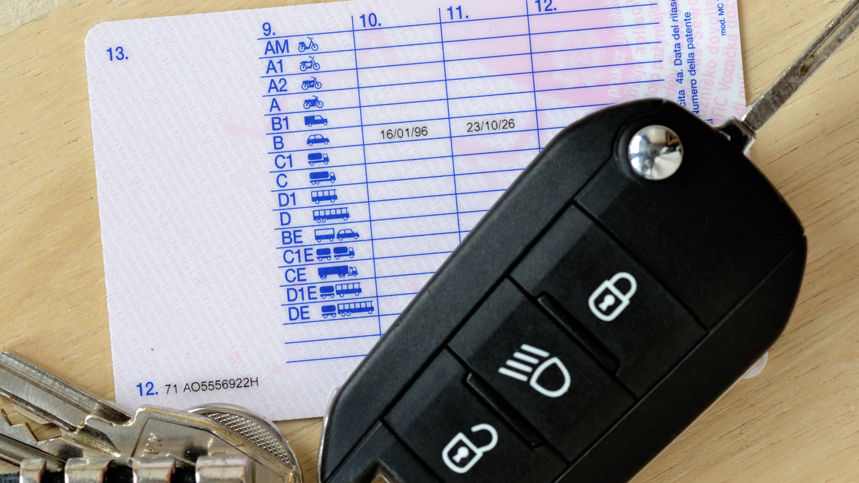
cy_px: 227
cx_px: 428
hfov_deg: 15.1
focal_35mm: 142
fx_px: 3234
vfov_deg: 8.5
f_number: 11
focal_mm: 90
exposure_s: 1/1.6
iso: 100
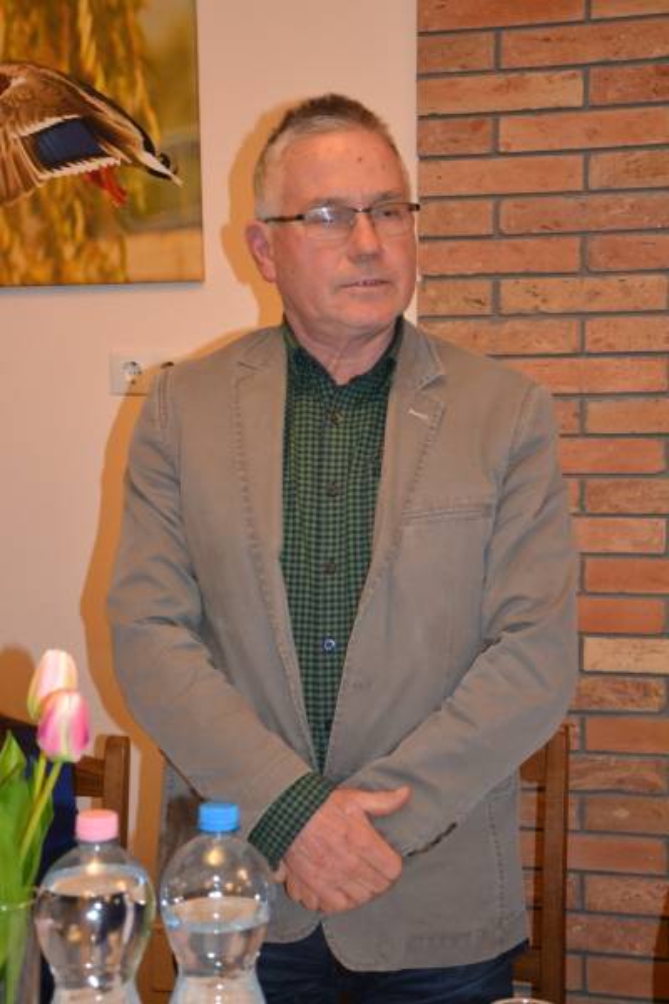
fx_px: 1589
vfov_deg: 35.1
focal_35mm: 57
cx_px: 334
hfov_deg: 23.8
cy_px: 502
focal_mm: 38
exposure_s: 1/60
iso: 3200
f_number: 4.5
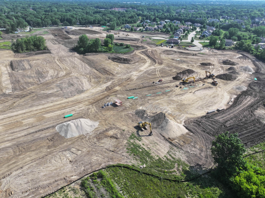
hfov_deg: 71.6
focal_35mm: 24
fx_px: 184
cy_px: 99
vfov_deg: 56.8
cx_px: 132
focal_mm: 12.29
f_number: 2.8
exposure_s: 1/1250
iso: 100
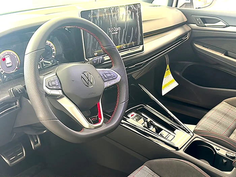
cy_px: 88
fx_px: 252
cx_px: 118
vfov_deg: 38.7
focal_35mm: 37
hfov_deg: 50.1
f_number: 1.78
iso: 125
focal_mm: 6.86
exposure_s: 1/46
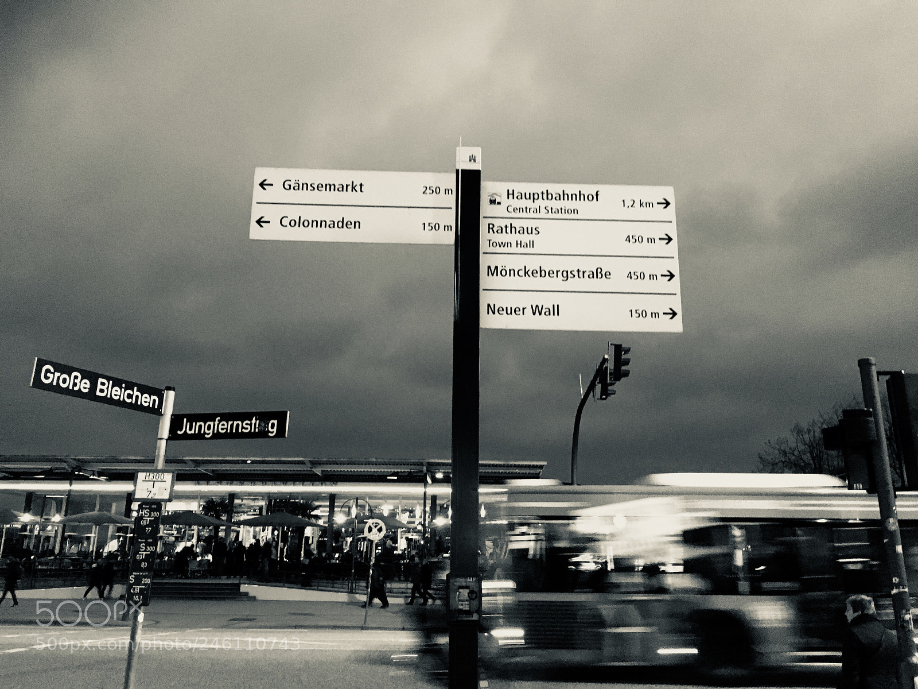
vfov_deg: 48.2
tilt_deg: +16.2
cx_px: 459
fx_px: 769
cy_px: 344
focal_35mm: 29
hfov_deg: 61.7
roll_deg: -1.5
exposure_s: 1/17
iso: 500
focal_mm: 4.15
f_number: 2.2
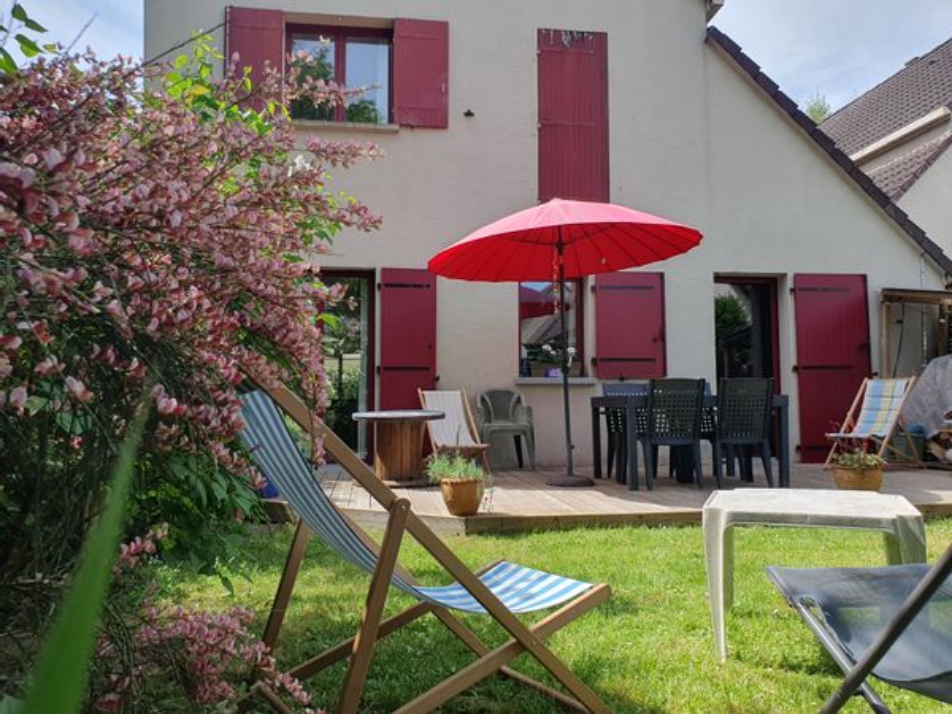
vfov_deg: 53.1
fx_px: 715
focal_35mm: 26
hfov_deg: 67.3
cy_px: 357
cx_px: 476
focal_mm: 4.32
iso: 50
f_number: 2.4
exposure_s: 1/790
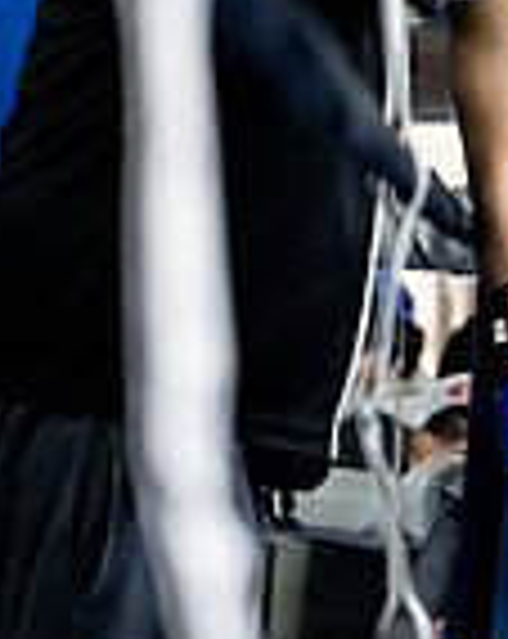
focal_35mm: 269
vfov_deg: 7.2
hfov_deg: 5.7
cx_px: 872
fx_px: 5072
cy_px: -11
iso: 8000
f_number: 2.8
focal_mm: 70
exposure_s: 1/1000
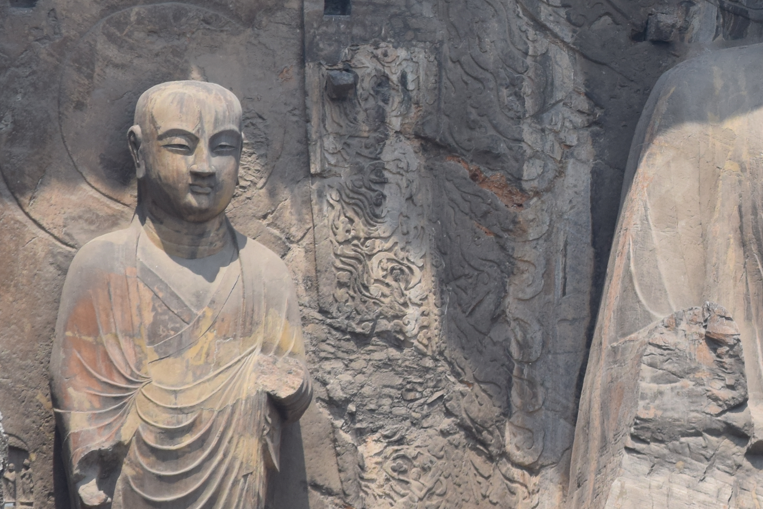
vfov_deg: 2.0
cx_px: 952
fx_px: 14443
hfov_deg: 3.0
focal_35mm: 681
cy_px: 213
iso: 400
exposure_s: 1/1600
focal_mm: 155
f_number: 7.1
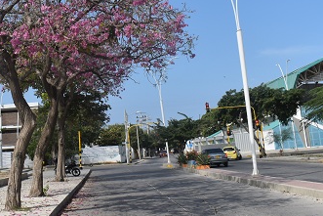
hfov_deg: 36.0
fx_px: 476
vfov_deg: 25.2
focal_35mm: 53
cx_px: 57
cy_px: 50
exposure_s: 1/400
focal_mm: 18
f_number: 10
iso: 200
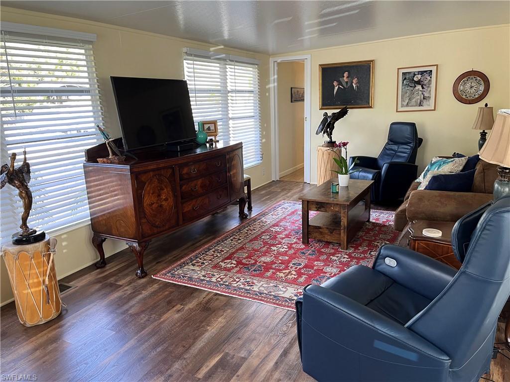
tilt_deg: -13.6
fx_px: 383
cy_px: 191
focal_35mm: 26
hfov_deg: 67.3
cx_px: 255
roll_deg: +1.3
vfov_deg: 53.1
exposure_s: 1/69
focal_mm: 5.1
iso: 125
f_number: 1.6
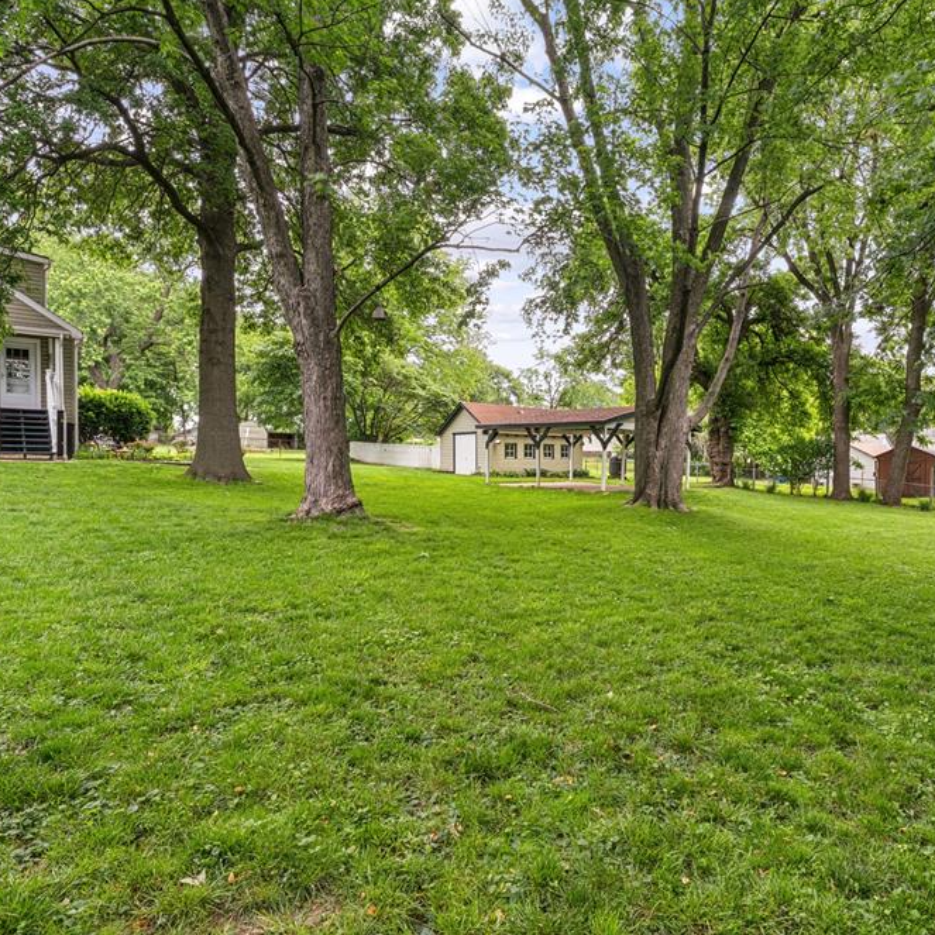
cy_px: 470
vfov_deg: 71.5
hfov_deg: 70.6
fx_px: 650
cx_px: 567
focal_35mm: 21
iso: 100
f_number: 22
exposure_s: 1/4
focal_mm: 16.2
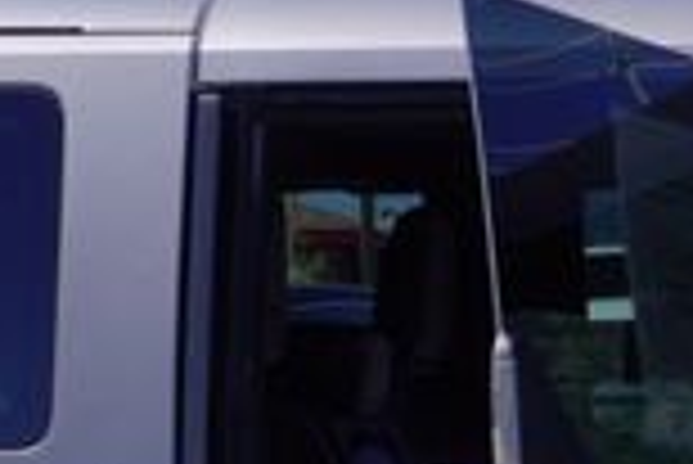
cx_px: 1242
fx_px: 3083
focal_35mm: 160
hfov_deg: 11.8
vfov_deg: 8.1
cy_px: 960
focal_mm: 16
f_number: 9
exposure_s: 1/125
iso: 100
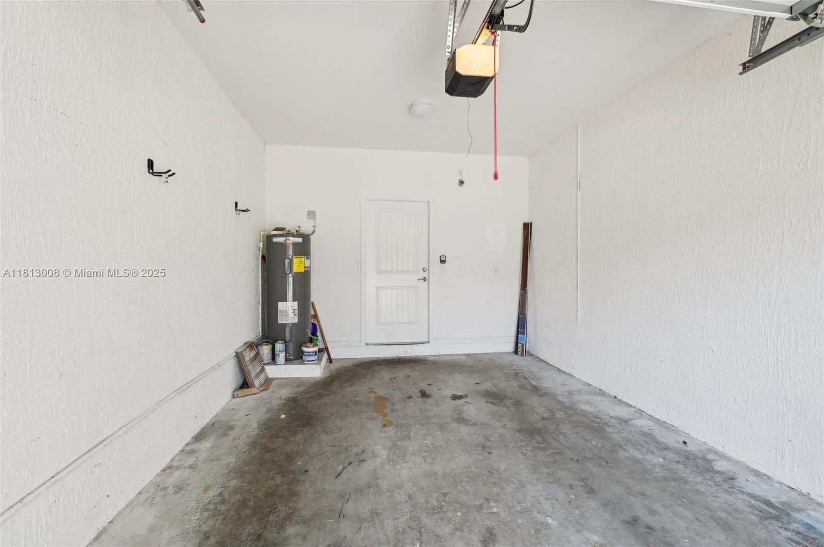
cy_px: 274
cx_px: 412
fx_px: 366
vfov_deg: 73.6
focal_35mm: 16
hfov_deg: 96.8
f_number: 8
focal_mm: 16
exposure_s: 1/25
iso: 100
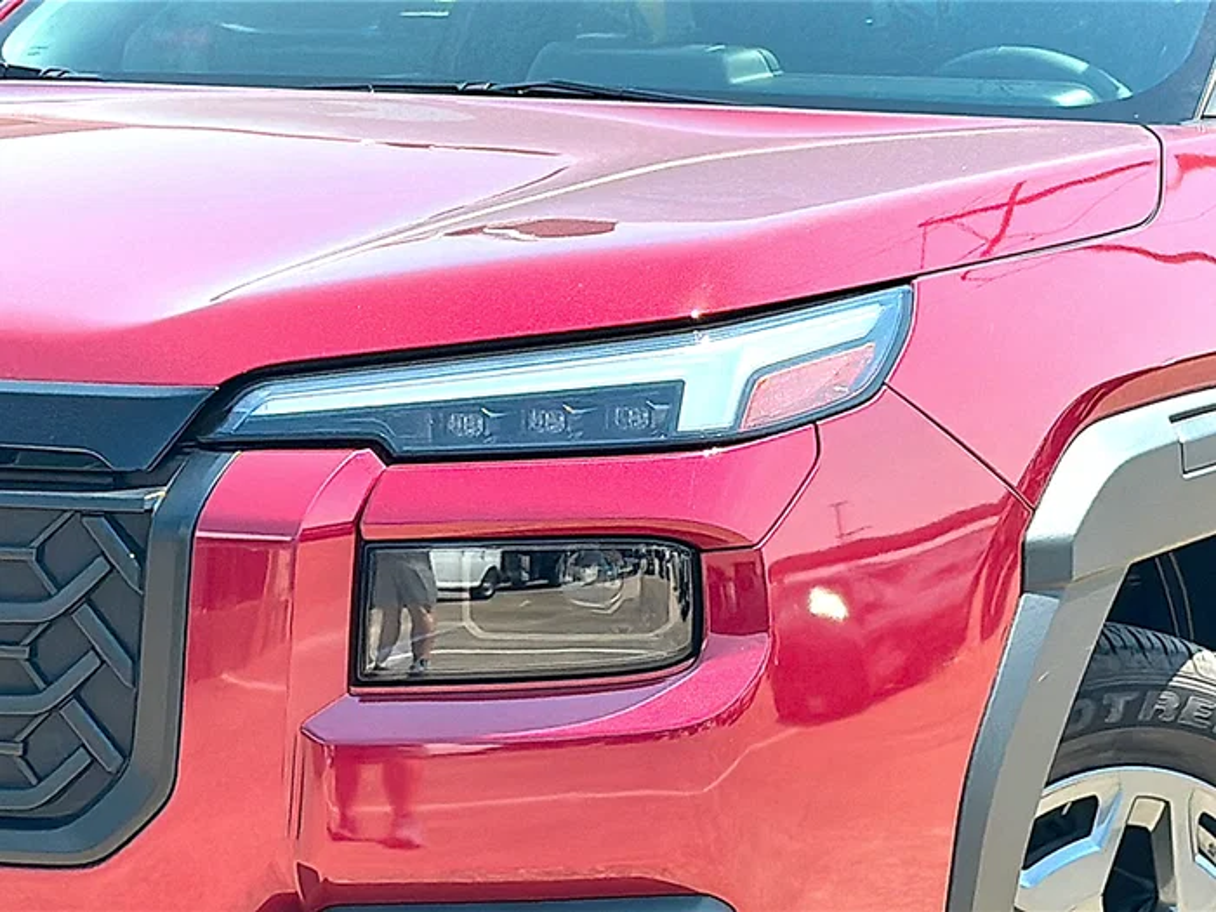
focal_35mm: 100
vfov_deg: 14.8
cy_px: 456
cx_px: 608
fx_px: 3513
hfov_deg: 19.6
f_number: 1.78
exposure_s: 1/3279
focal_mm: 6.86
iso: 100
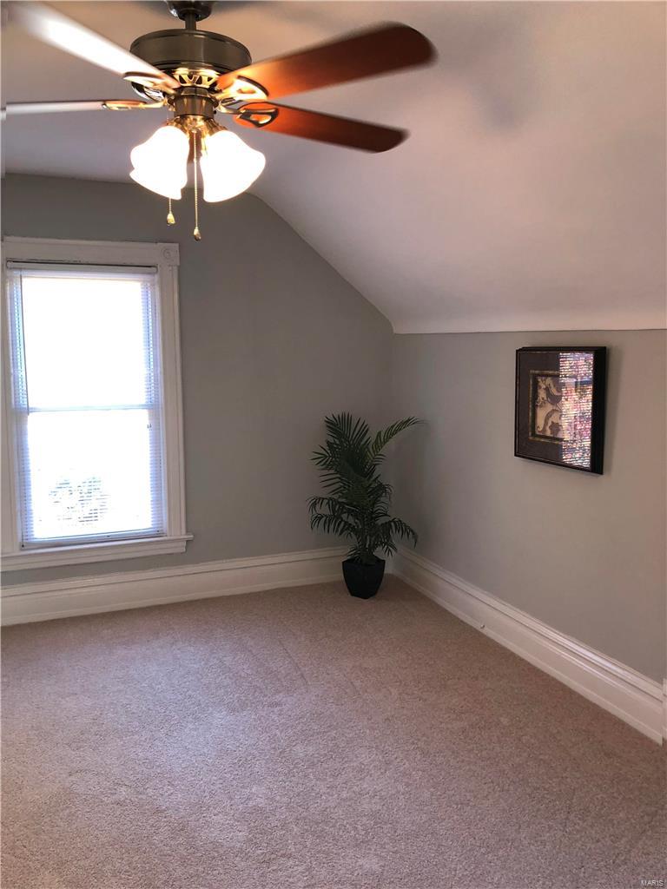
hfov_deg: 48.2
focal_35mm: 29
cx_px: 334
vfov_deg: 61.7
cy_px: 444
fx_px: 745
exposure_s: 1/24
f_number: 1.8
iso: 32
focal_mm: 3.99
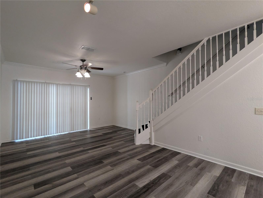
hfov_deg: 94.4
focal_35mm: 16
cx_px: 132
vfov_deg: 78.2
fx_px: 122
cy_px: 99
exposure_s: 1/60
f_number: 2.2
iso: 444
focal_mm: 2.35
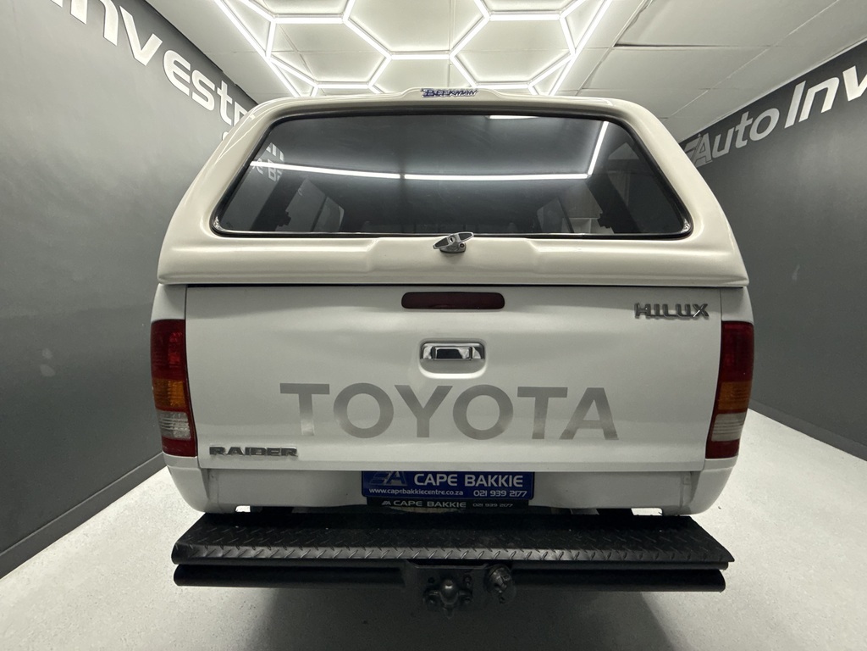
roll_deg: -0.2
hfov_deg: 102.1
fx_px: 351
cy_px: 326
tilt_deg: -8.7
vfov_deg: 85.7
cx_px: 434
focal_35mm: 14
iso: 320
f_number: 2.2
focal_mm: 2.22
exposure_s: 1/100
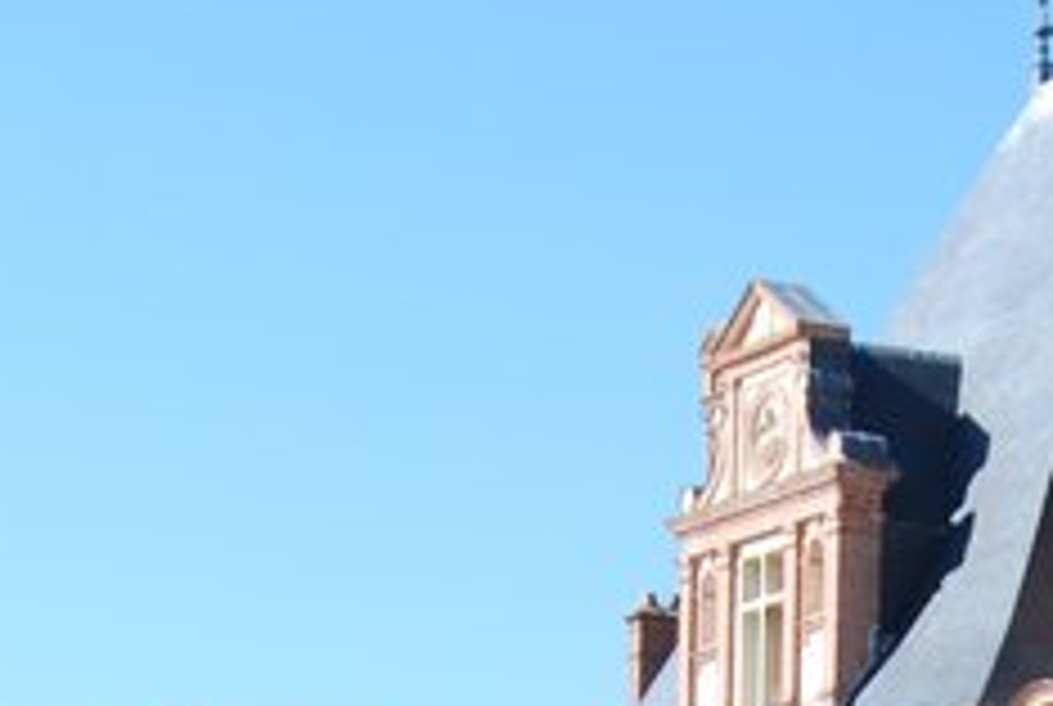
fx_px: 5174
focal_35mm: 177
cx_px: 976
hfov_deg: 11.5
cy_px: 1351
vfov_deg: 7.5
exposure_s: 1/160
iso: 100
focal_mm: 23
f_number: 6.3
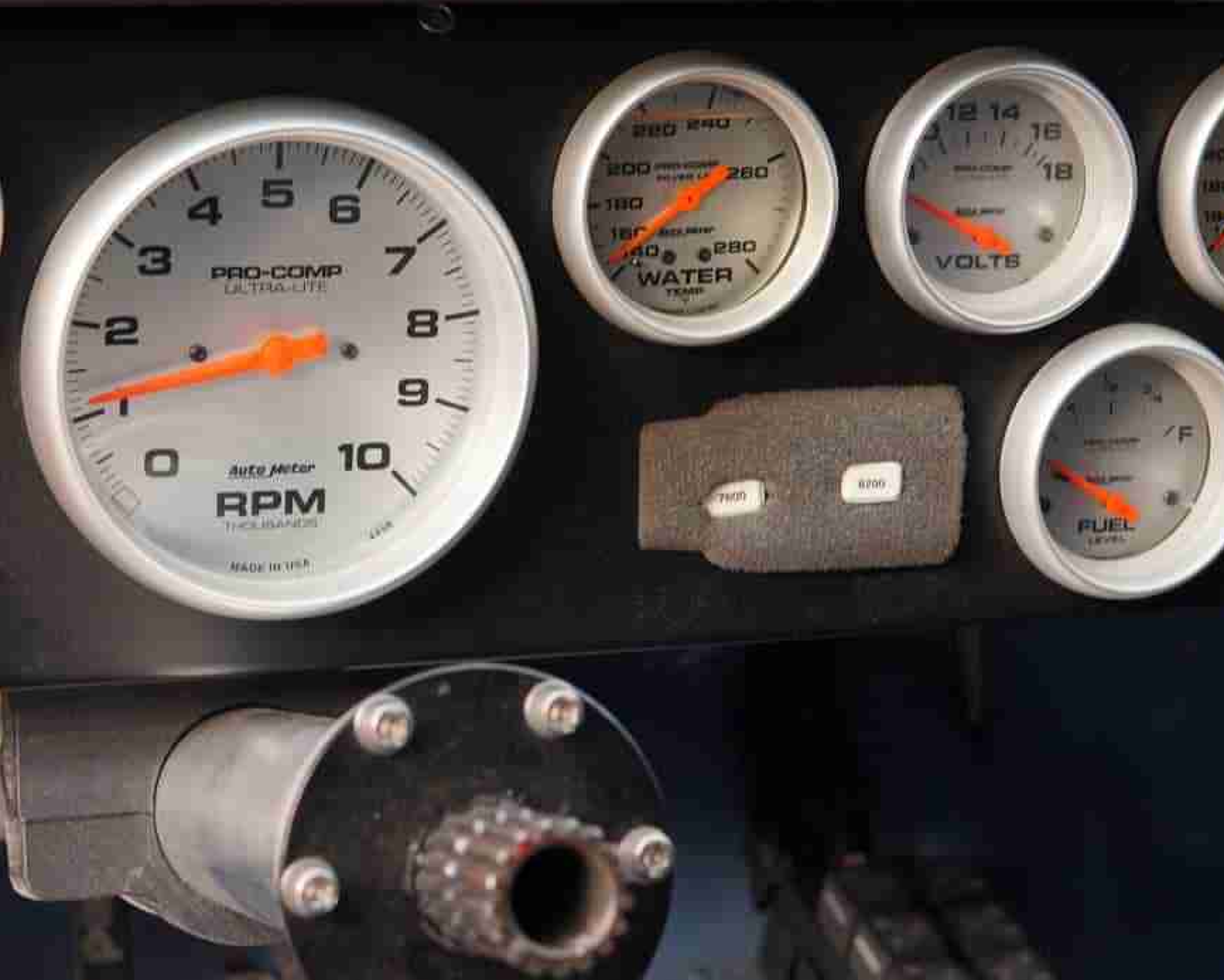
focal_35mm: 79
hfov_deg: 23.9
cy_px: 318
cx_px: 329
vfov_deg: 19.4
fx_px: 2862
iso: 200
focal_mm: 30
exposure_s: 1/60
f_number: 4
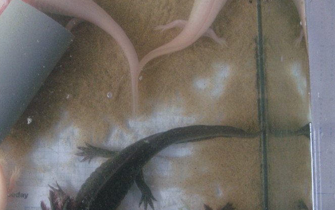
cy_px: 119
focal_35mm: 62
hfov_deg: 32.4
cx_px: 89
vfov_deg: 21.0
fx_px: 566
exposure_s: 1/20
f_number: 2.8
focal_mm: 7.8
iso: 200
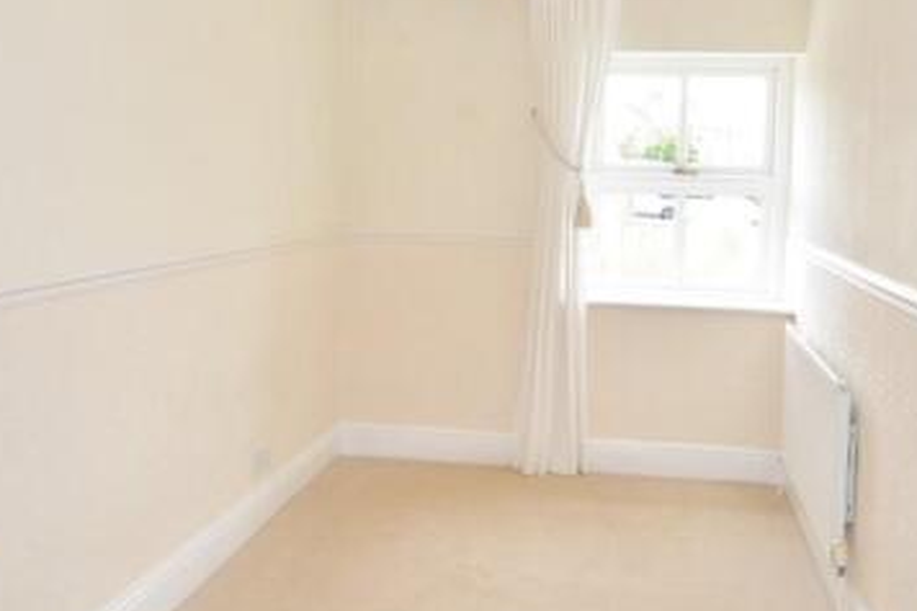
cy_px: 253
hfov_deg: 53.2
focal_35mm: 36
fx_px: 915
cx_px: 477
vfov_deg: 36.8
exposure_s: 1/125
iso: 250
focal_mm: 13
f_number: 4
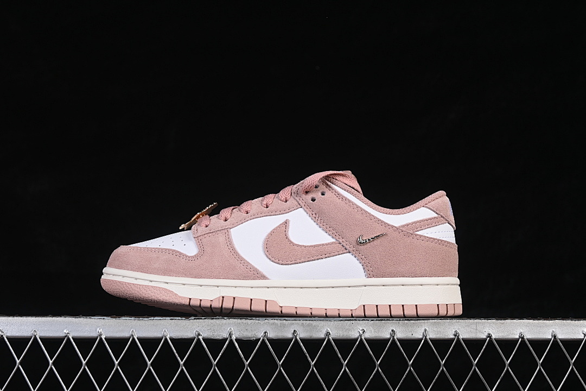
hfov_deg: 27.0
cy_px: 196
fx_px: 1221
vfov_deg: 18.2
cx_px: 293
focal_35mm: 75
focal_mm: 50
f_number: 8
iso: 160
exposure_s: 1/80
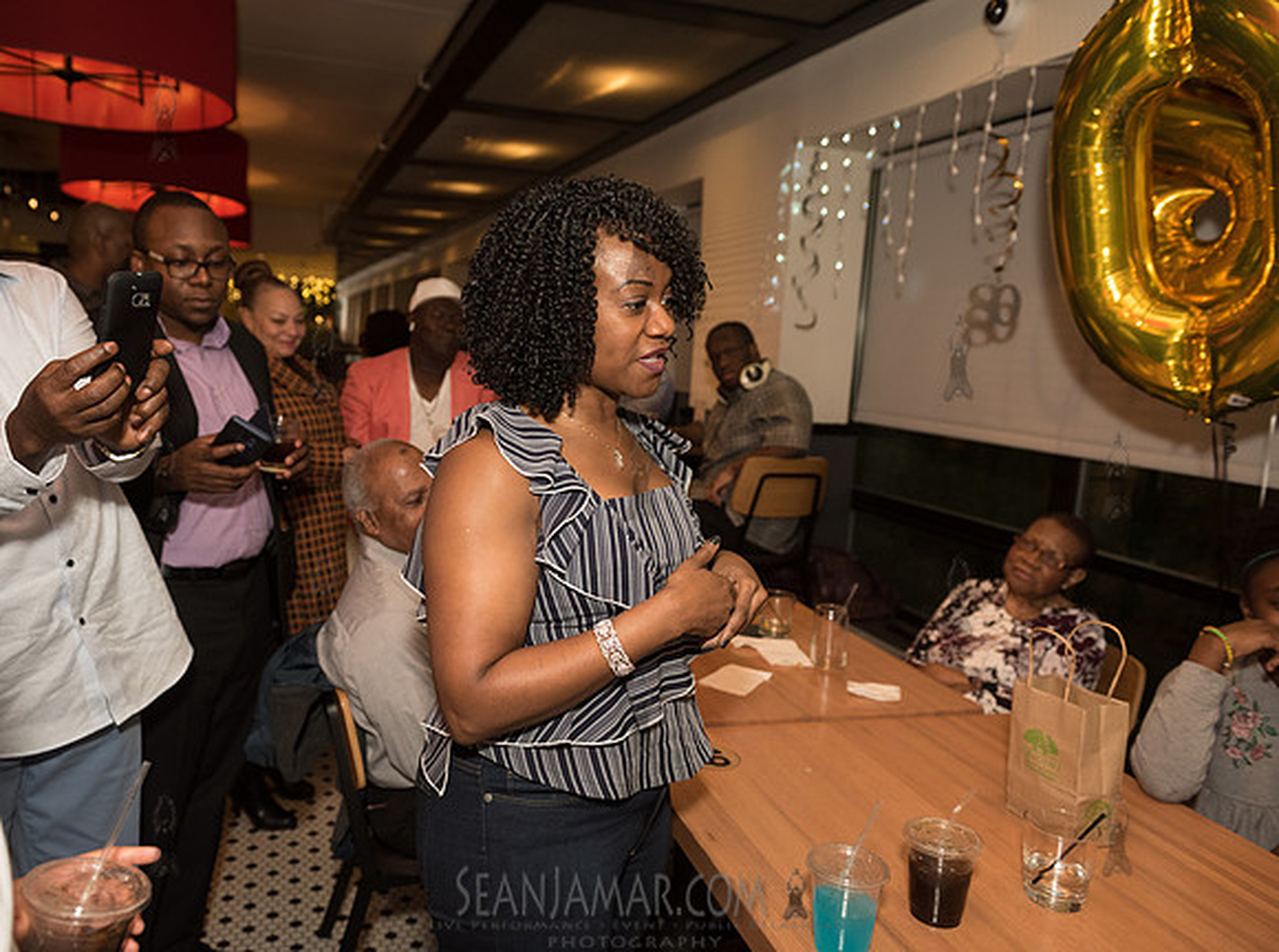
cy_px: 476
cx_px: 565
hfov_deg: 67.6
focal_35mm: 26
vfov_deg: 53.2
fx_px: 952
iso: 1250
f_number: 3.5
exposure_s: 1/320
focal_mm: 24
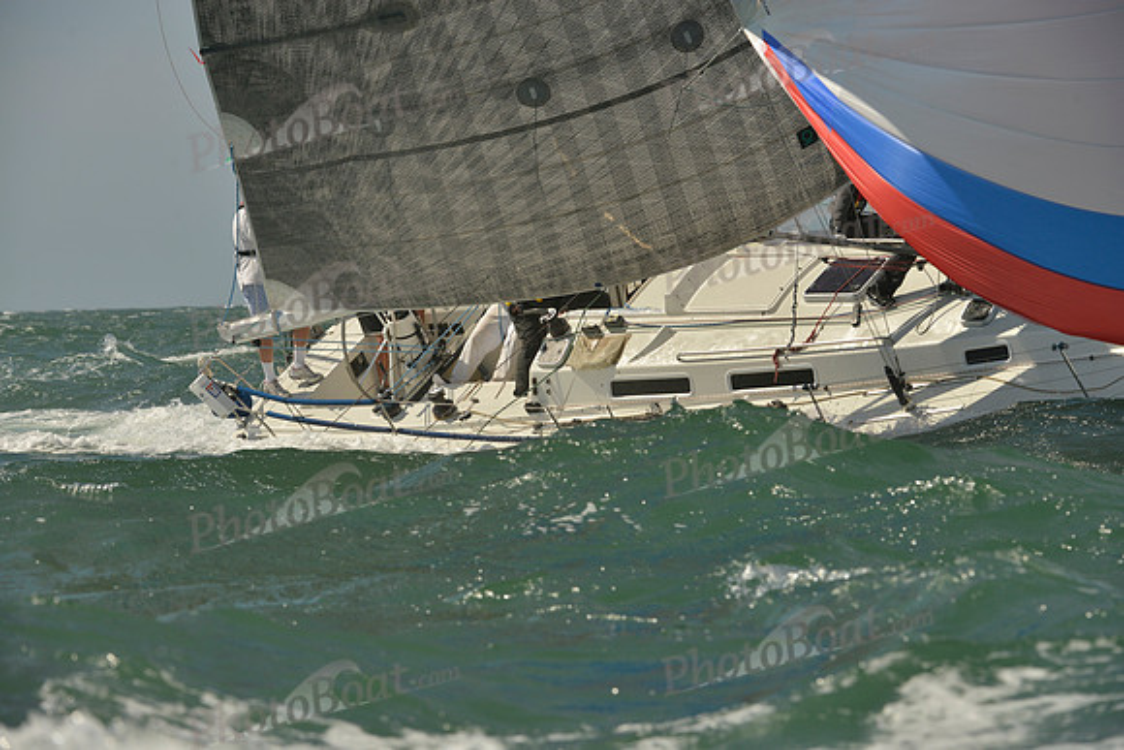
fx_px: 6246
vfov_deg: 6.9
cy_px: 375
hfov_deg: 10.3
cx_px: 562
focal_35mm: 200
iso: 280
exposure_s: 1/1600
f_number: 9
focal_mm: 200
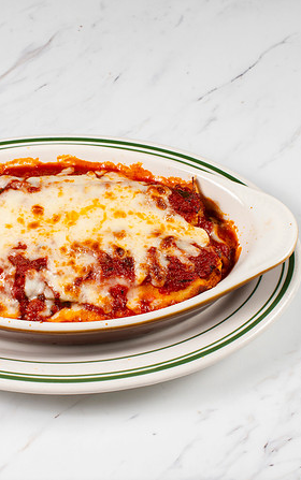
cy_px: 238
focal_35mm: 83
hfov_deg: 15.7
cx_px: 66
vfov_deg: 24.9
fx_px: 1088
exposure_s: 1/250
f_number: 11
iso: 200
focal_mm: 50
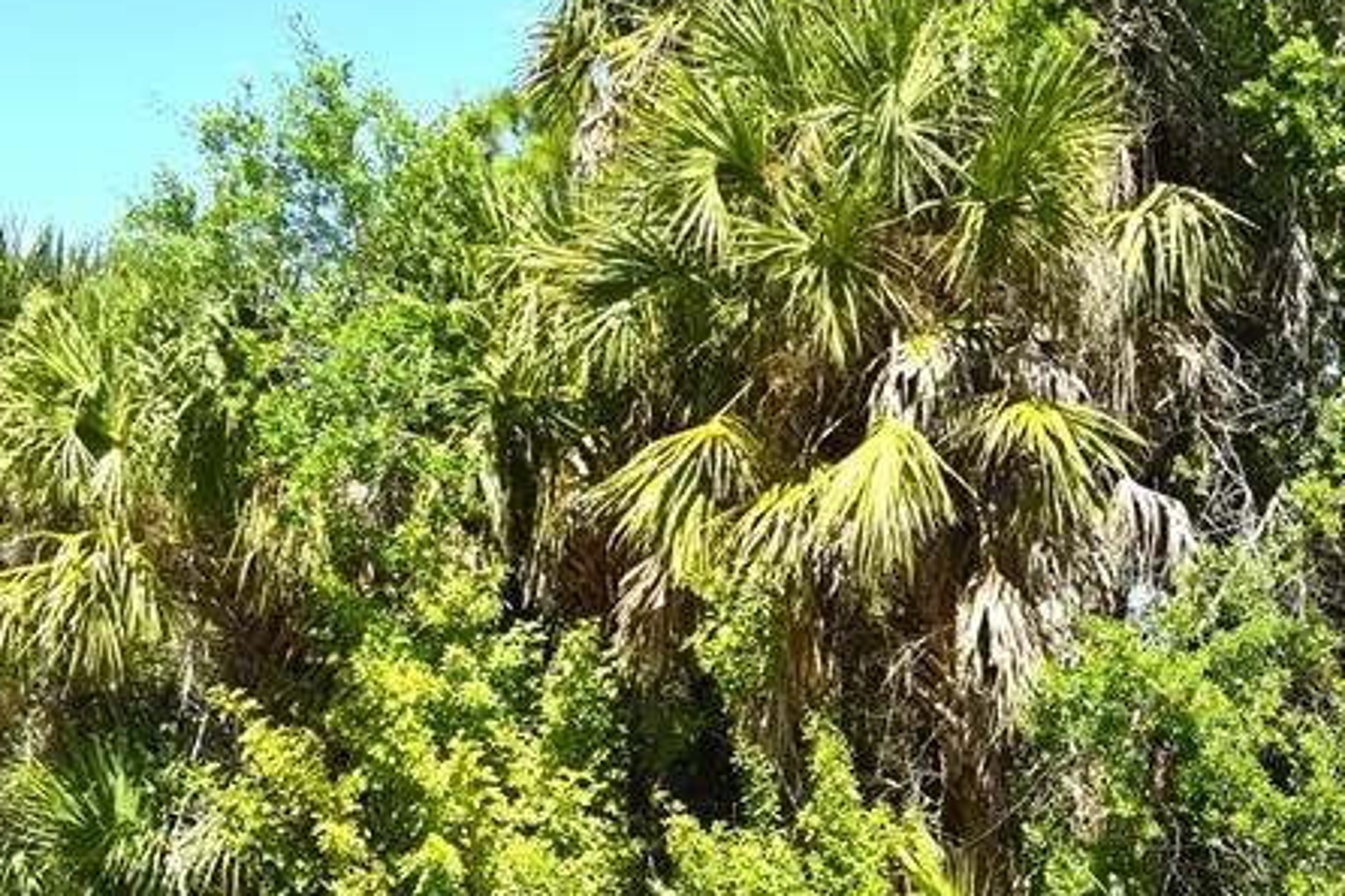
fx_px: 2315
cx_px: 1333
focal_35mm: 62
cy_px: 646
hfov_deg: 30.2
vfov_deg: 21.7
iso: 110
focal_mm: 18
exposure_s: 1/250
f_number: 8
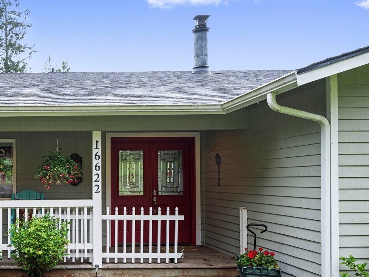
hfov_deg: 45.1
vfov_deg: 37.4
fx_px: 405
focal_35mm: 38
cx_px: 46
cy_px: 180
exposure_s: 1/13
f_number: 8
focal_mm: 22
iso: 200
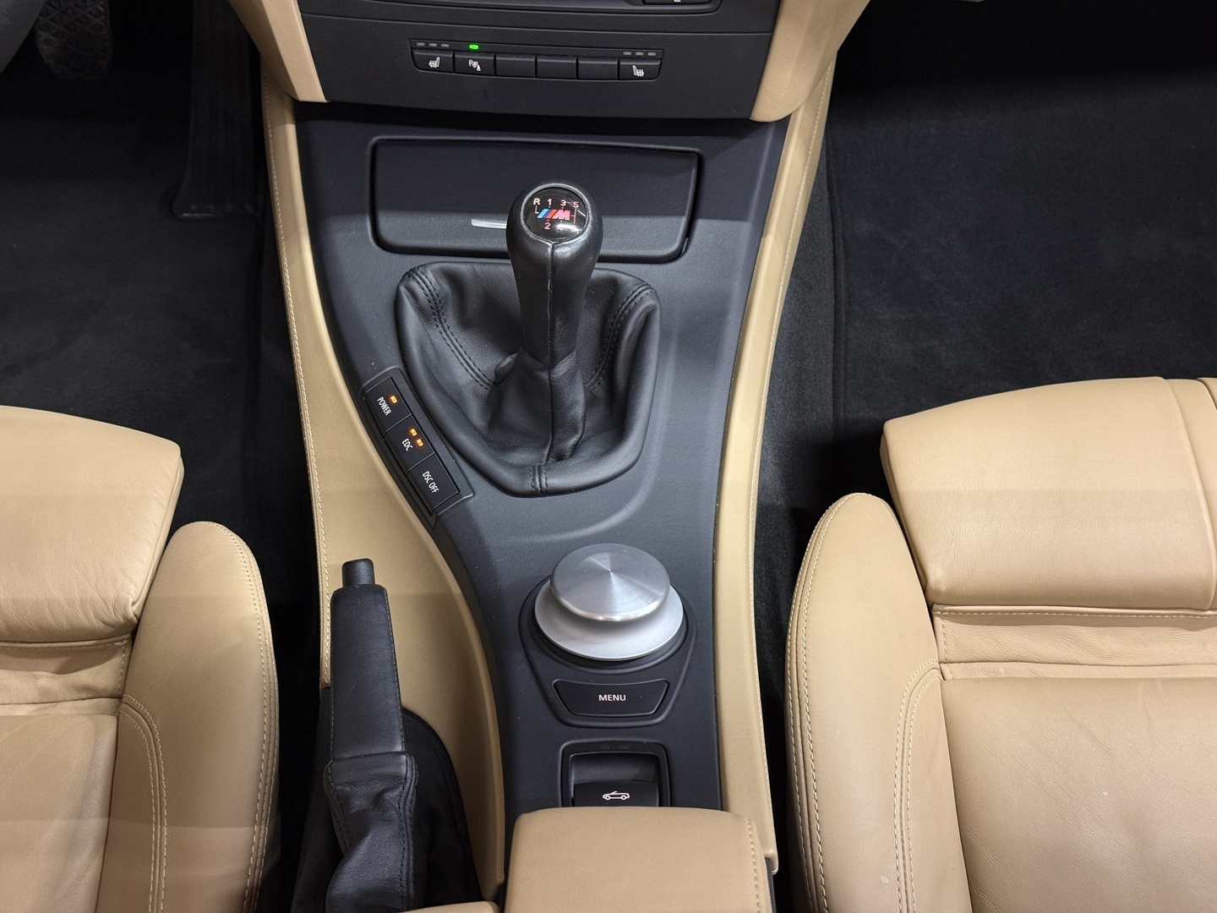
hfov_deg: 39.7
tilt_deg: -46.9
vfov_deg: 30.3
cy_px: 456
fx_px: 1688
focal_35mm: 48
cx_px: 608
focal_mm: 6.76
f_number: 1.78
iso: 160
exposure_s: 1/48
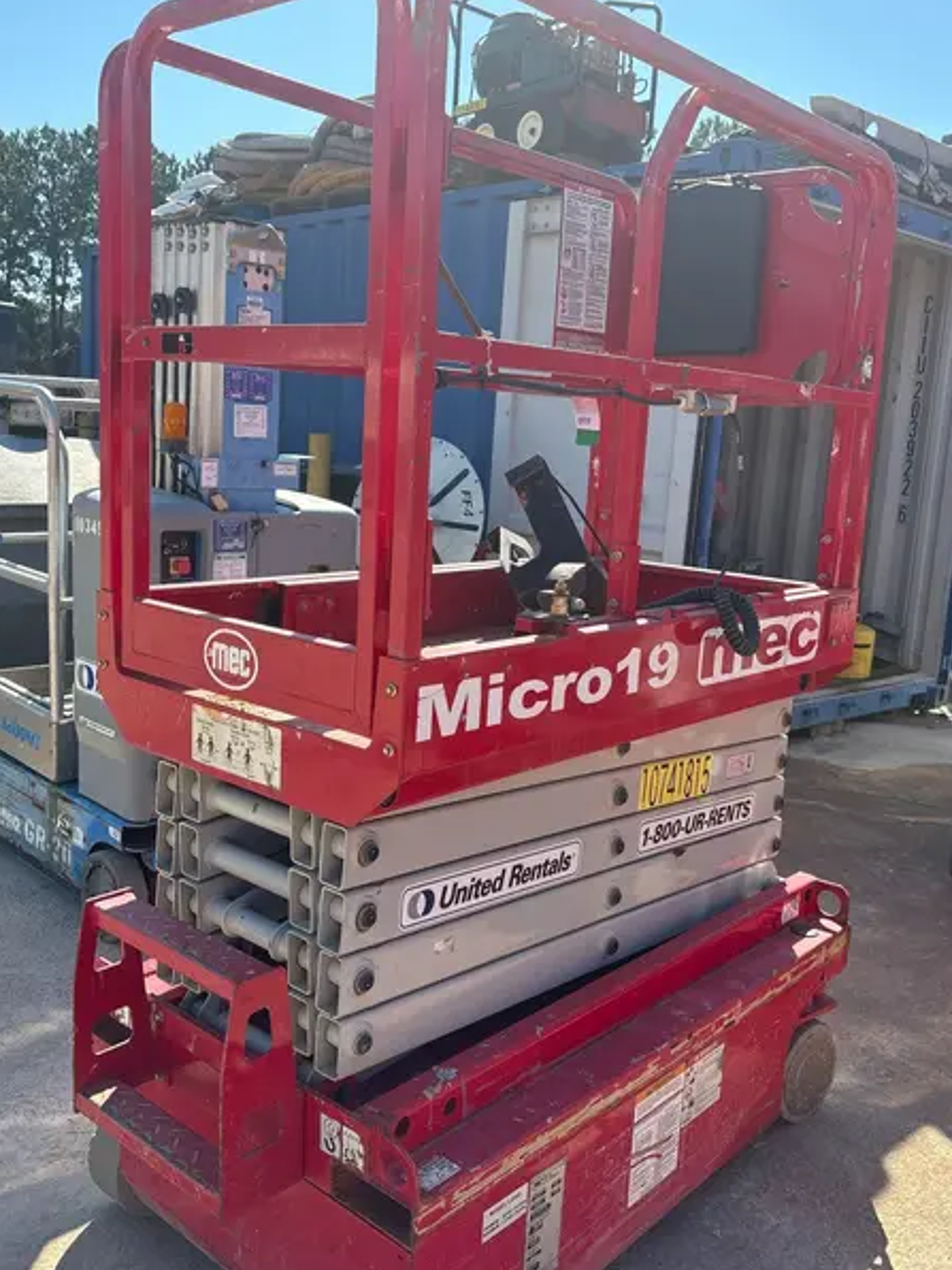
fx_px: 1173
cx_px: 481
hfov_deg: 44.2
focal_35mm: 32
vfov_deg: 56.8
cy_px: 636
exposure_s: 1/1458
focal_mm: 5.96
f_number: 1.6
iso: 50
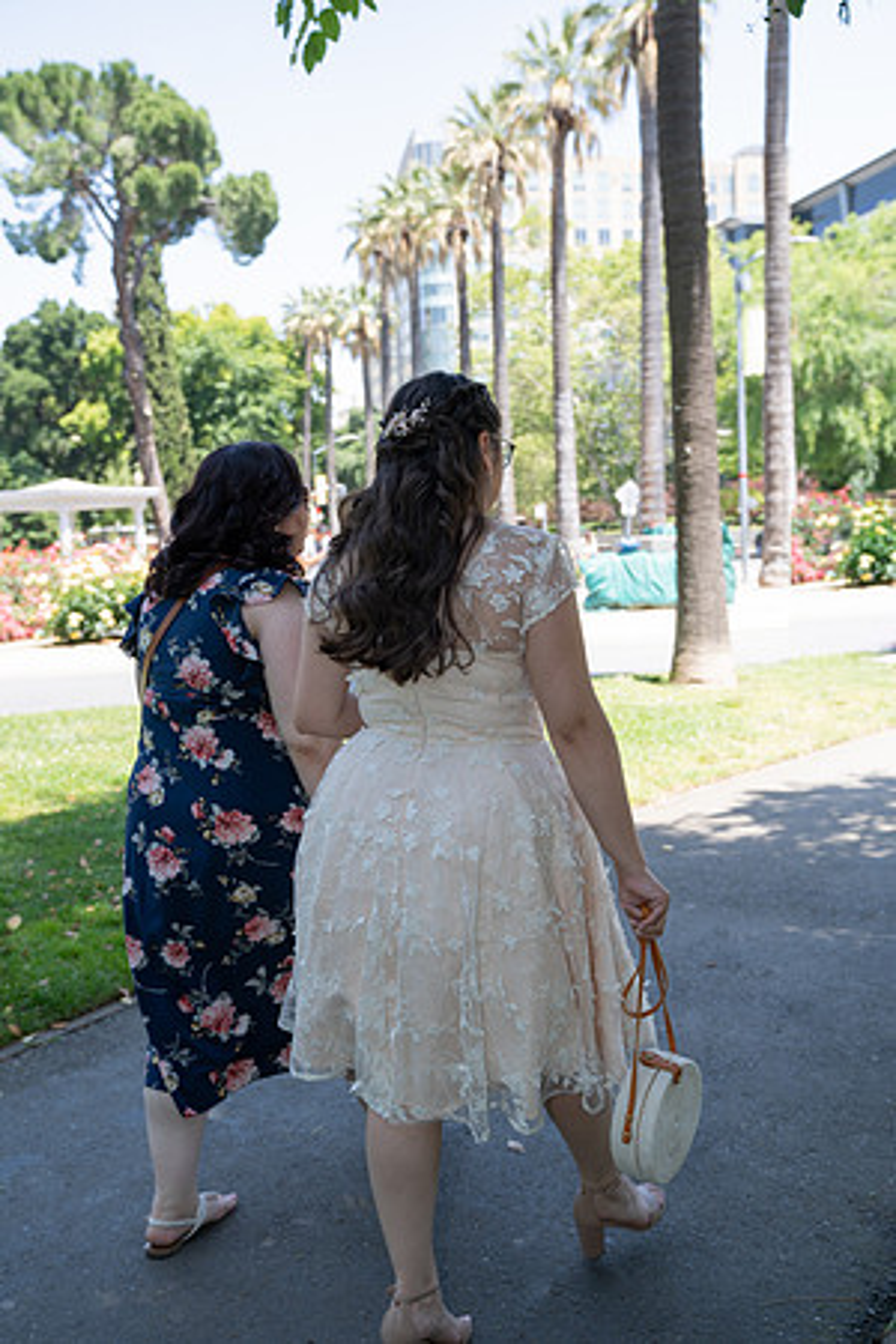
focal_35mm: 36
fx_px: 1344
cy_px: 672
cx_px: 448
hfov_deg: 36.9
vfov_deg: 53.1
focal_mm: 36
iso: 100
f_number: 4
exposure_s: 1/250
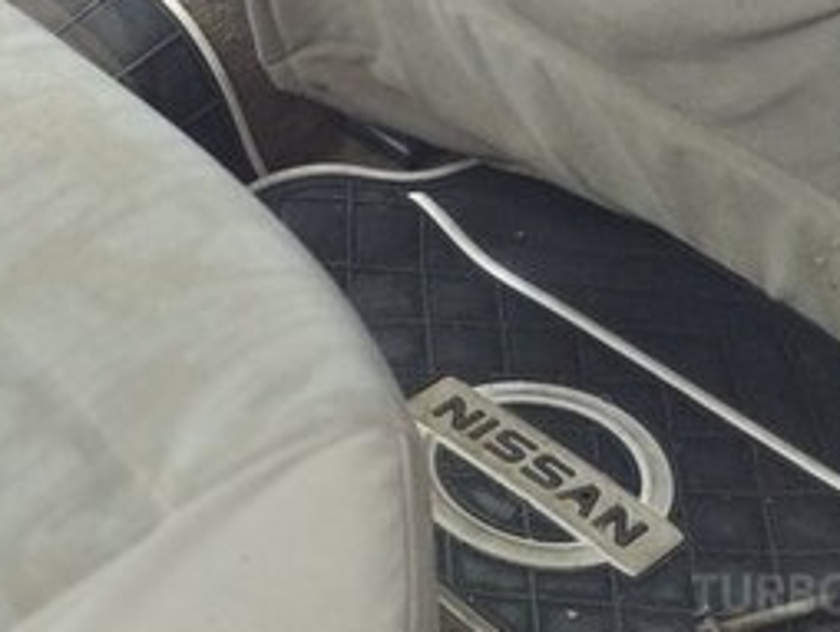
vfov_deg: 10.8
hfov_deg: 14.2
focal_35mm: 135
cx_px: -136
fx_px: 3279
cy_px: -167
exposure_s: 1/50
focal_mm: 5.99
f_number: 2.6
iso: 320
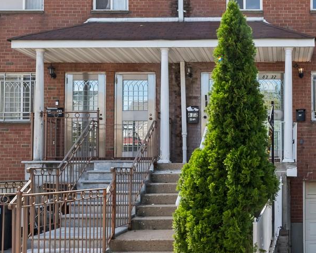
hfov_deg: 38.3
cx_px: 285
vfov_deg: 33.2
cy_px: 160
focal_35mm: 45
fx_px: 421
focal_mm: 14
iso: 250
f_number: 9
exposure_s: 1/200
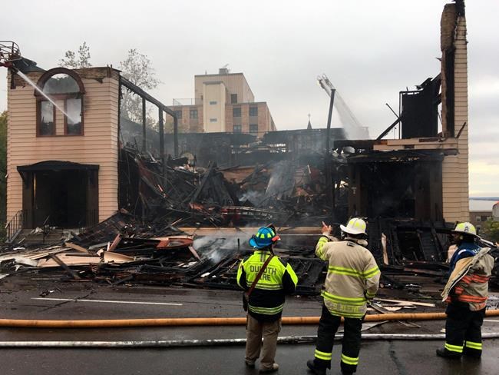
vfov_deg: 48.3
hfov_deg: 61.6
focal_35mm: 29
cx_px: 250
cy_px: 188
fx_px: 418
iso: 40
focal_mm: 4.15
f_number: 2.2
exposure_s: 1/120
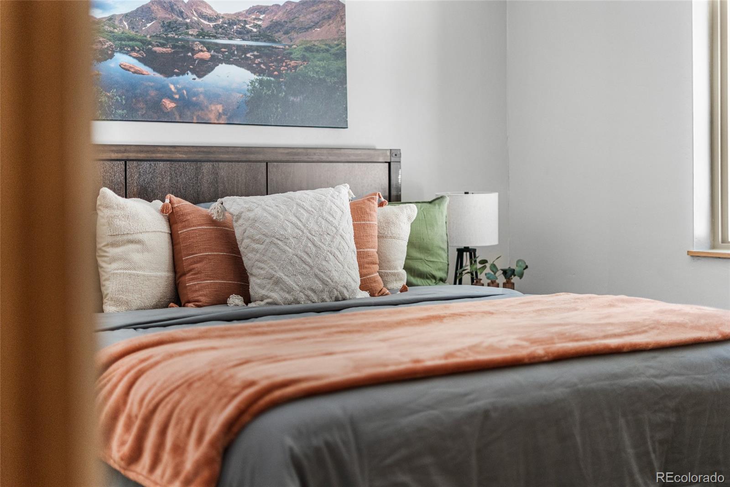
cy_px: 244
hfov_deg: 39.6
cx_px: 365
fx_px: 1014
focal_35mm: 50
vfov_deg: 27.0
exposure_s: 1/320
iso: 1600
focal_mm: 50
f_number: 1.8
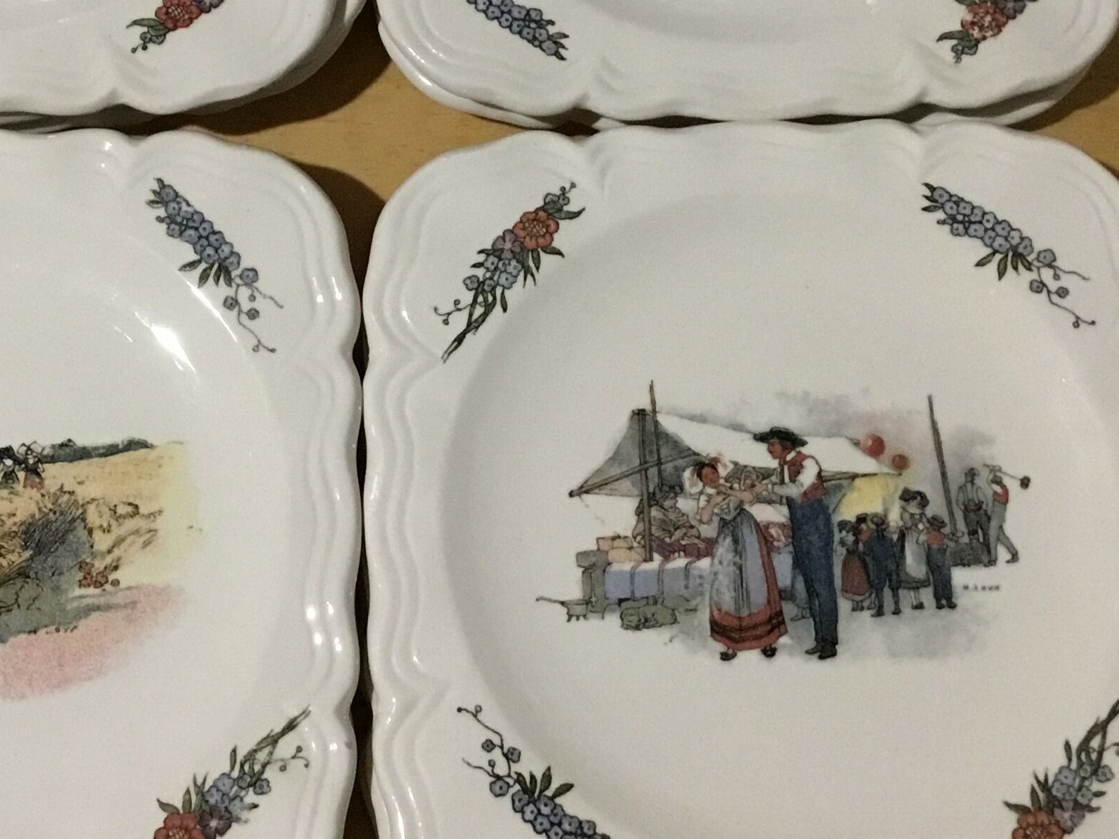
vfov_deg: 22.7
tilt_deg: -74.5
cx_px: 399
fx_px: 2069
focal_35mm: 64
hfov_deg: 30.1
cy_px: 212
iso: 200
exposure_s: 1/20
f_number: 2.4
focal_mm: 3.3
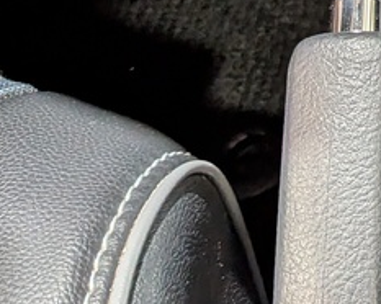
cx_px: 690
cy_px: -157
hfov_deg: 15.8
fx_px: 1160
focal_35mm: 103
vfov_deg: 14.0
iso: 59
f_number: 1.7
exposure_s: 1/120
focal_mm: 4.53
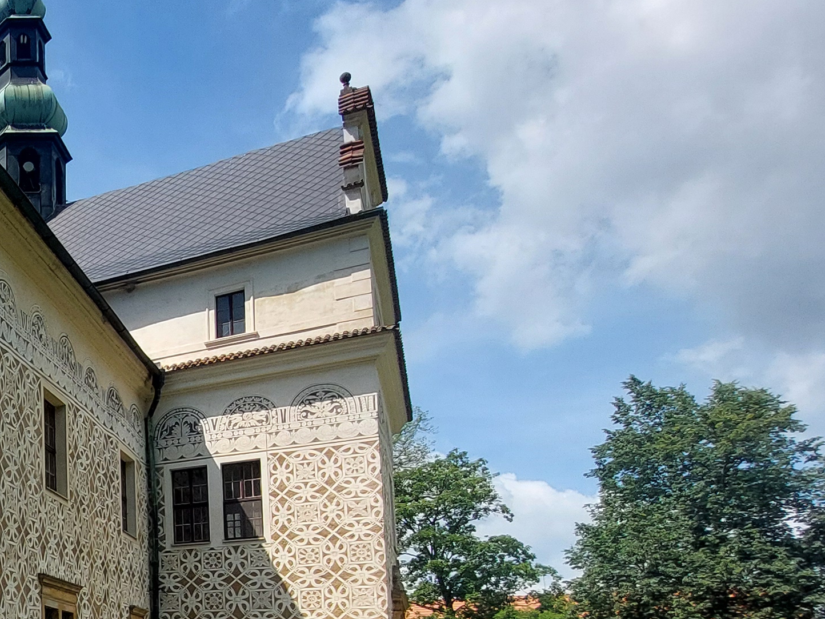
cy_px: 596
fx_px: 858
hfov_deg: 36.7
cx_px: -207
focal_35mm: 36
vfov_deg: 36.3
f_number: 2.2
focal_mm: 1.74
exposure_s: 1/1619
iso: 50
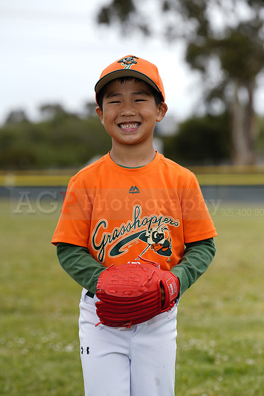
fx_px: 1715
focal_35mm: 156
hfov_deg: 8.8
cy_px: 198
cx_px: 132
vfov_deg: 13.2
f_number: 5.6
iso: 50
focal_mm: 156
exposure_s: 1/250
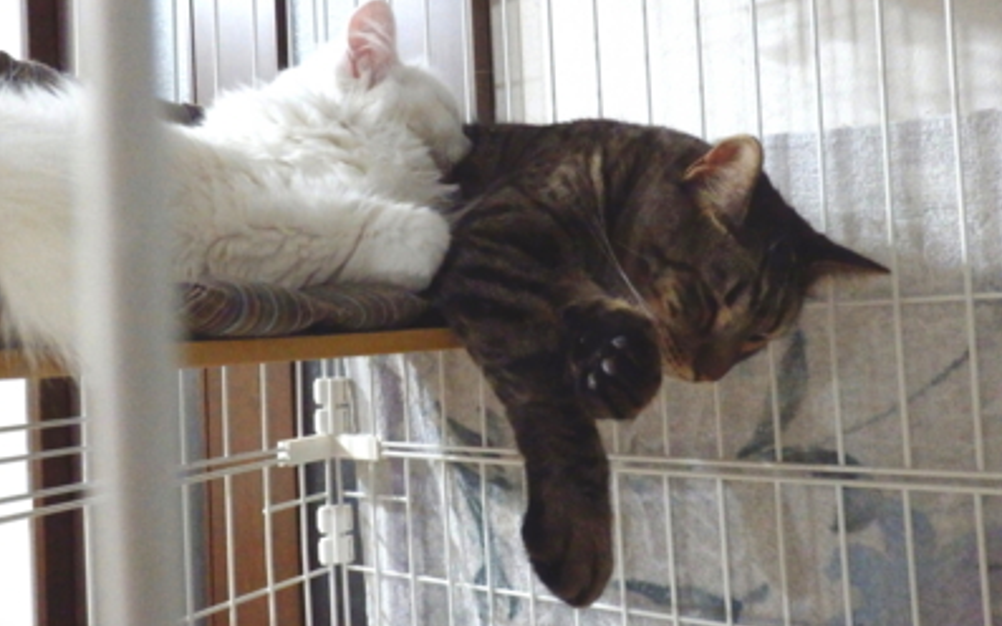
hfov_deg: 59.7
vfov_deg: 39.4
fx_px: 874
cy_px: 275
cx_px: 500
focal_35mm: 32
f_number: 3.3
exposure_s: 1/20
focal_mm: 5.5
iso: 1600
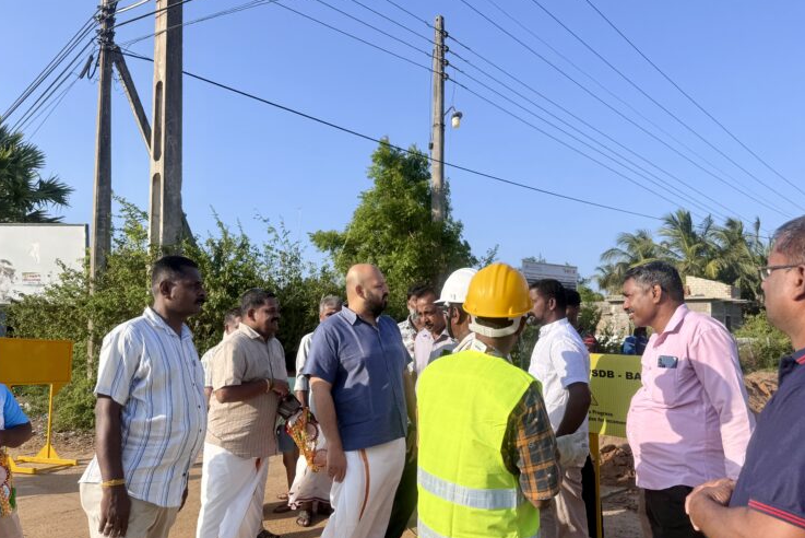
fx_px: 582
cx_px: 407
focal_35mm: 26
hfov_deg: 69.4
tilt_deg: +1.9
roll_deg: -0.5
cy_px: 308
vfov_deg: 49.4
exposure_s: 1/3584
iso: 80
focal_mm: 6.76
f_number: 1.78
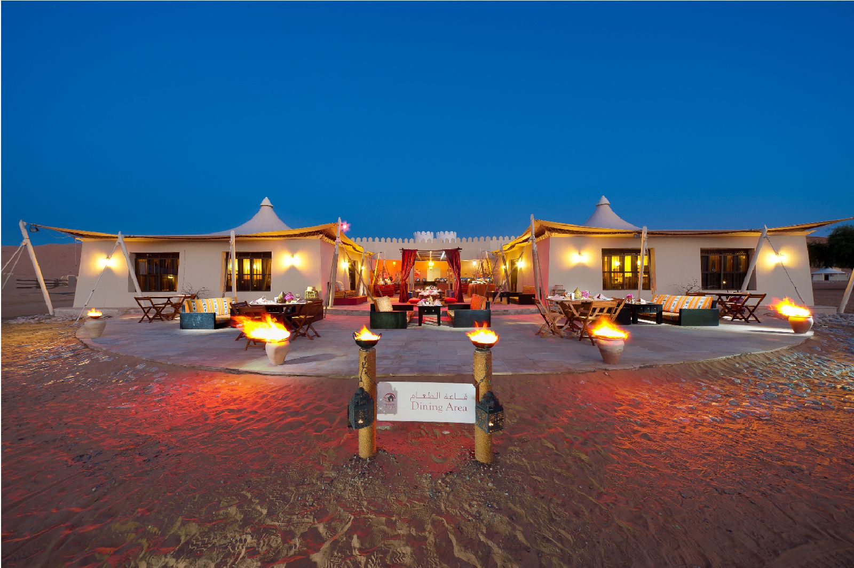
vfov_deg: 89.9
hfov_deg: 112.7
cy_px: 284
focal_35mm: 12
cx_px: 427
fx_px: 284
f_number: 10
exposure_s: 1/1.67
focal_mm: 12
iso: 200
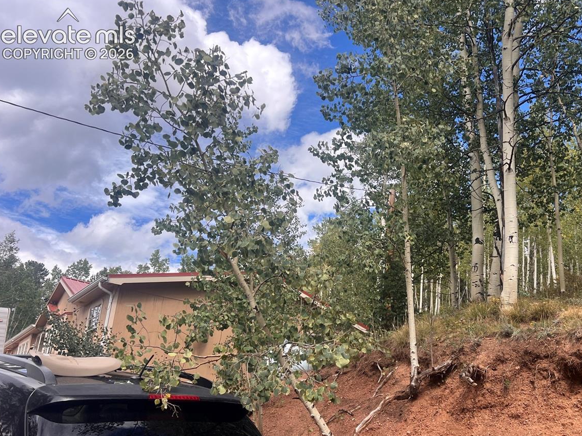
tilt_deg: +15.6
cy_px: 272
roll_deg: -4.9
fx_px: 555
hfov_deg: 54.7
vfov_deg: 42.6
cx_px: 364
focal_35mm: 33
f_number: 1.5
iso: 50
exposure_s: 1/1488
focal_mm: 5.7
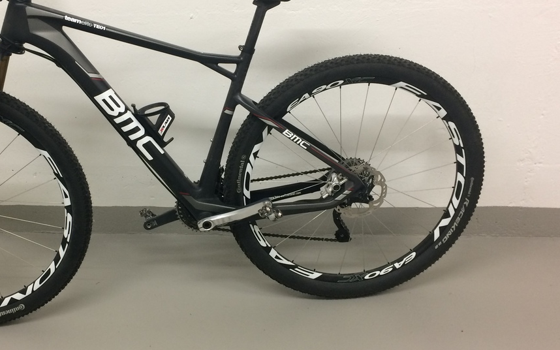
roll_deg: +2.3
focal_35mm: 43
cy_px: 185
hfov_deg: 45.8
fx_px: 656
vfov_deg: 29.8
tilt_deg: -28.1
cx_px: 206
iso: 125
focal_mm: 4.15
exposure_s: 1/33
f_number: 2.2
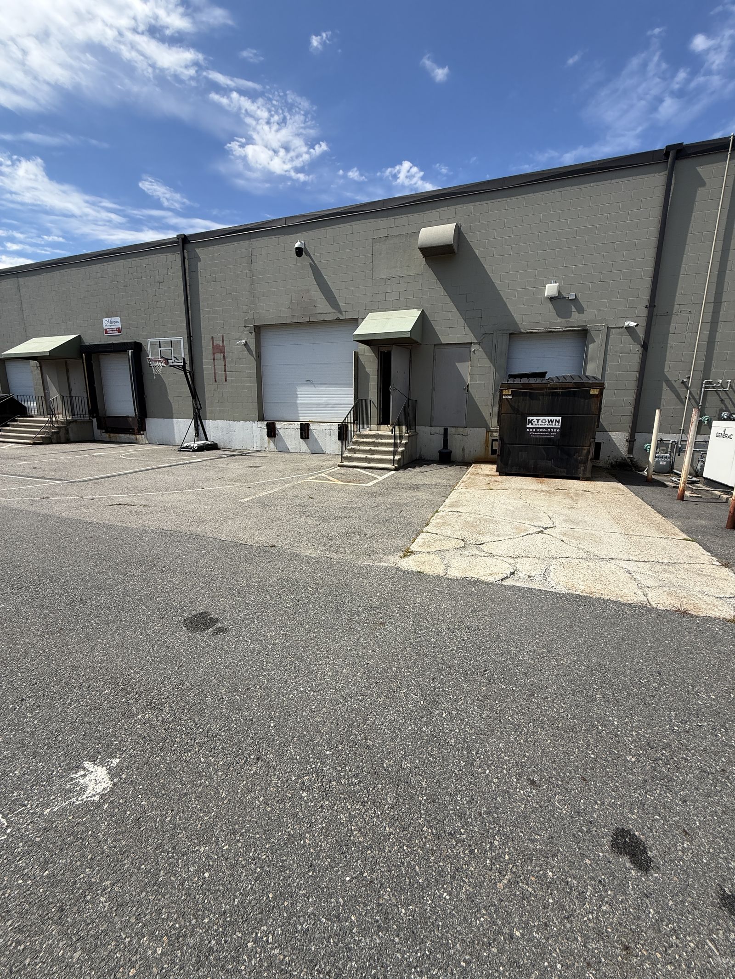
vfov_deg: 102.1
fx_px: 396
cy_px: 490
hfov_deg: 85.7
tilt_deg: -10.1
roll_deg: -0.9
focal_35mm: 14
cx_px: 368
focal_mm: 2.22
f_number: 2.2
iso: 50
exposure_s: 1/1961
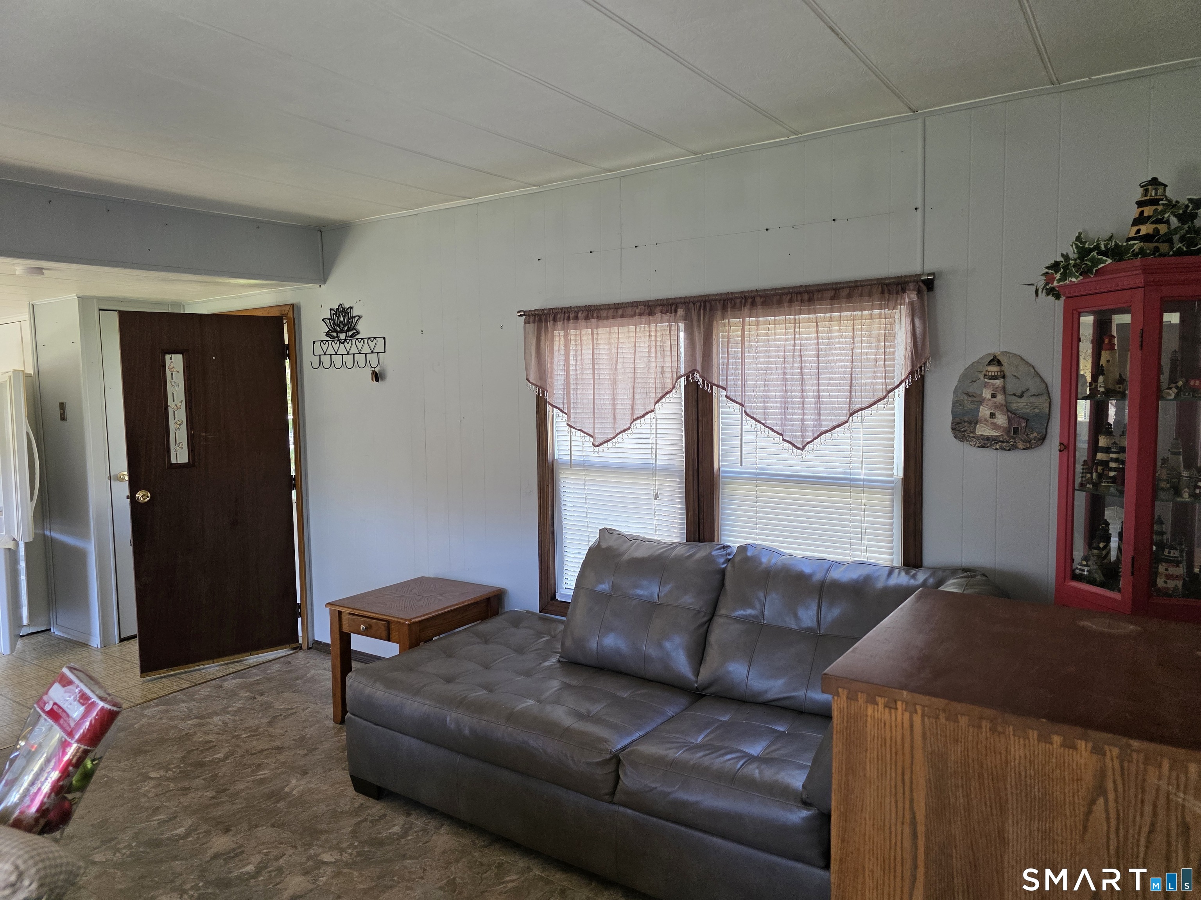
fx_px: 798
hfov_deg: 73.9
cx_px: 600
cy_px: 450
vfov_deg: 58.9
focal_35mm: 23
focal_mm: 6.3
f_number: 1.7
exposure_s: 1/120
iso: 200
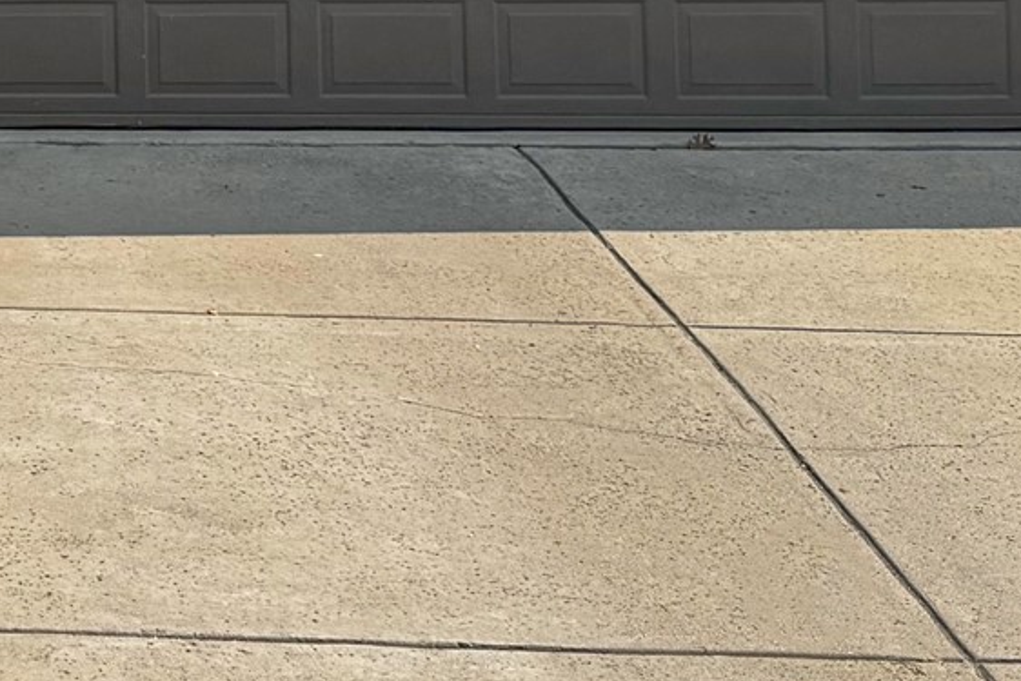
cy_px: -187
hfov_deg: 20.8
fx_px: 2581
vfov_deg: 14.4
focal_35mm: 91
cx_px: -233
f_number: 1.8
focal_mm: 6.76
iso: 80
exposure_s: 1/4600
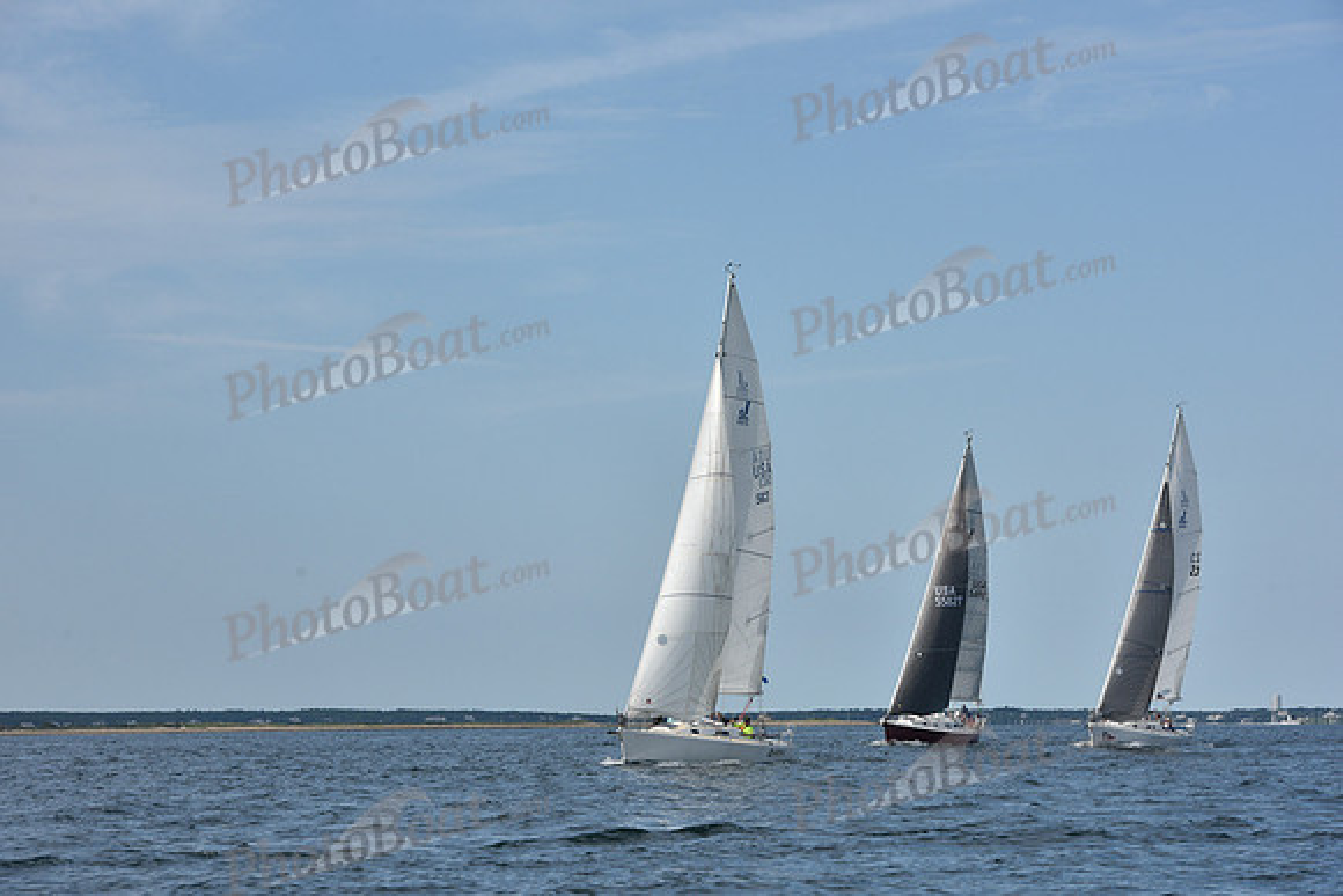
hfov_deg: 17.6
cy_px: 448
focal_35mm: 116
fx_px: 4328
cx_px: 672
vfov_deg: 11.8
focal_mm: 116
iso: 320
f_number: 10
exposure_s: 1/1000
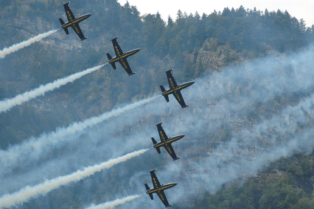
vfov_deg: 4.6
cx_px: 157
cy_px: 104
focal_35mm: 300
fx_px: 2615
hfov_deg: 6.9
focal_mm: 200
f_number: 3.5
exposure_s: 1/1600
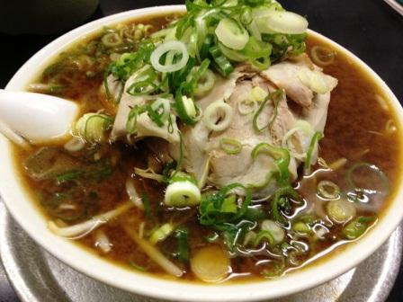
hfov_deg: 52.6
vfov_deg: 40.7
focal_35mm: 35
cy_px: 151
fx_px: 407
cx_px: 202
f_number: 2.4
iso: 100
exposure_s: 1/20
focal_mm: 4.28
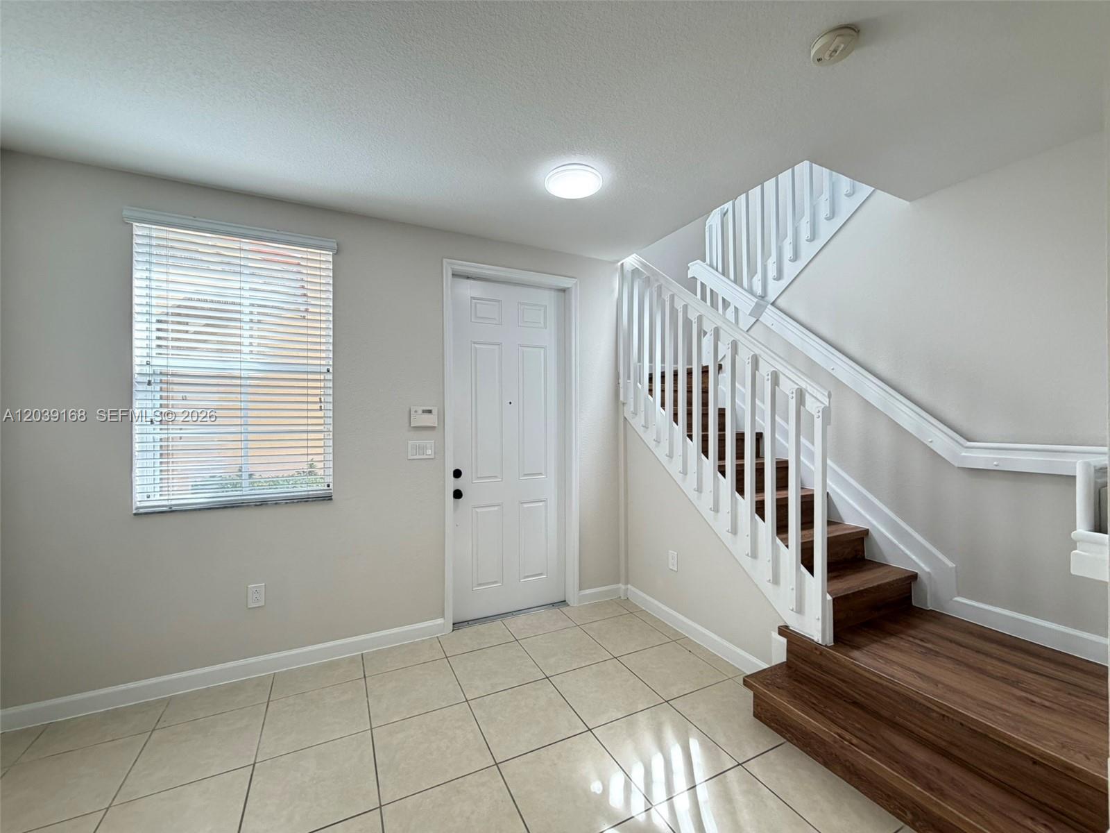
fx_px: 449
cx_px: 555
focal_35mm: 14
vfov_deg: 85.7
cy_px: 416
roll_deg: +0.5
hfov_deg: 102.1
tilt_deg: -0.8
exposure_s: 1/120
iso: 250
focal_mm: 2.22
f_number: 2.2
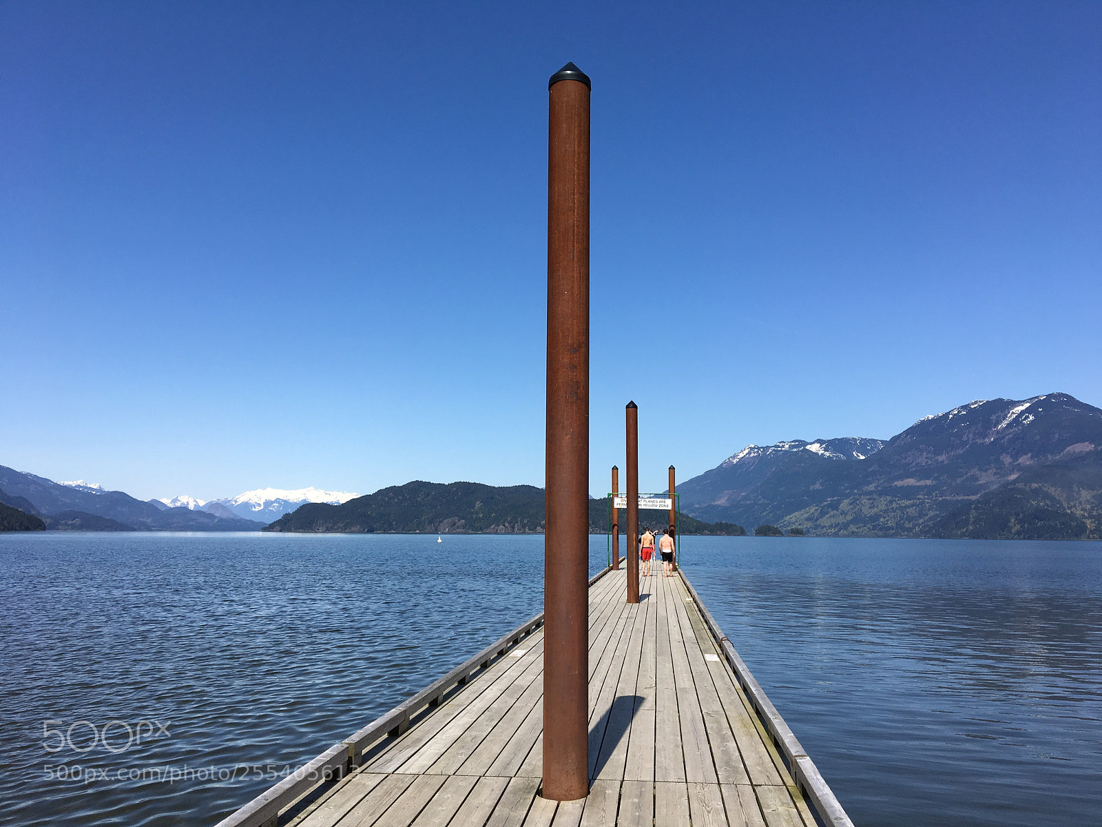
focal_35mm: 29
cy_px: 414
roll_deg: +0.0
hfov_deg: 61.7
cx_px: 551
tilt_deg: +7.3
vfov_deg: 48.2
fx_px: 923
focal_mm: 4.15
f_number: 2.2
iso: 25
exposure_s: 1/2262
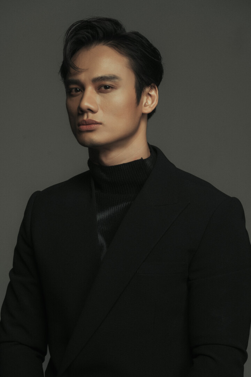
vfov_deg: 14.1
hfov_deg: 9.4
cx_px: 126
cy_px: 188
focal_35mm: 146
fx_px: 1527
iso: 250
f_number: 8
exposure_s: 1/200
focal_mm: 146
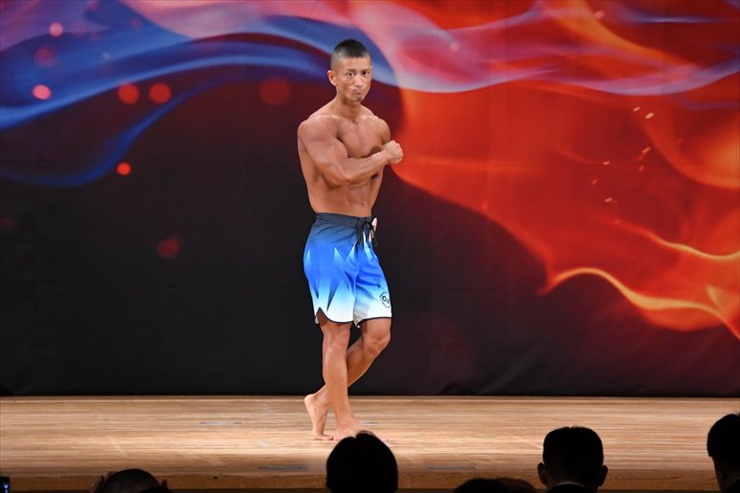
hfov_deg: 8.6
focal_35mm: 240
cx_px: 370
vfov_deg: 5.7
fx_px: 4931
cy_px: 246
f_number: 5.6
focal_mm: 160
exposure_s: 1/400
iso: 3200
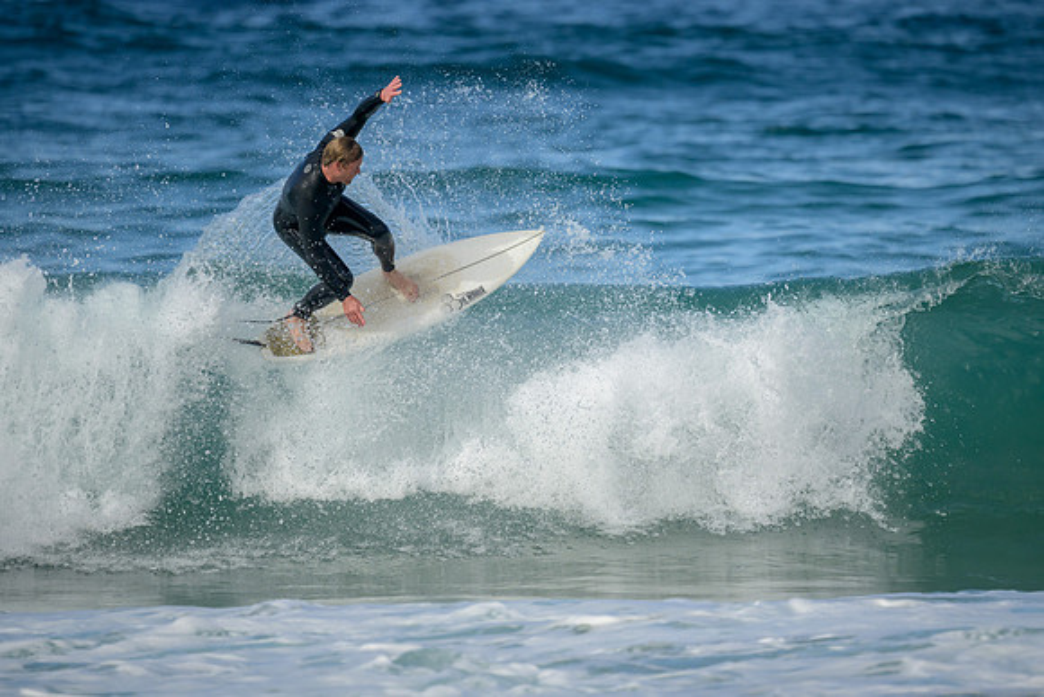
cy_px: 348
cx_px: 522
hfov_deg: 2.6
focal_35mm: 800
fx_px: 23204
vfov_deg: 1.7
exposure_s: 1/2500
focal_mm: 800
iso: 500
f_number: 6.3
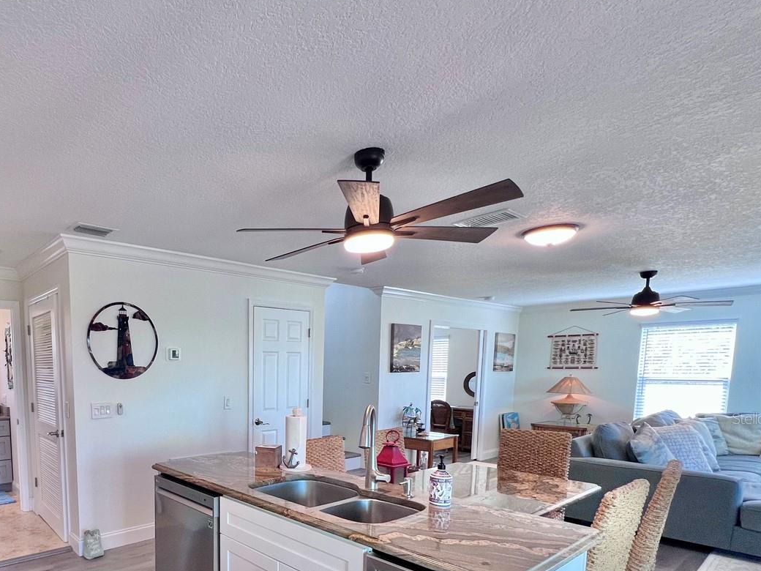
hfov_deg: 77.3
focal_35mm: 20
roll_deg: +0.2
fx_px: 440
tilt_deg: -6.1
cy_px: 418
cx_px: 216
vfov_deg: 62.7
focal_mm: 1.57
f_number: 1.8
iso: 125
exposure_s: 1/120
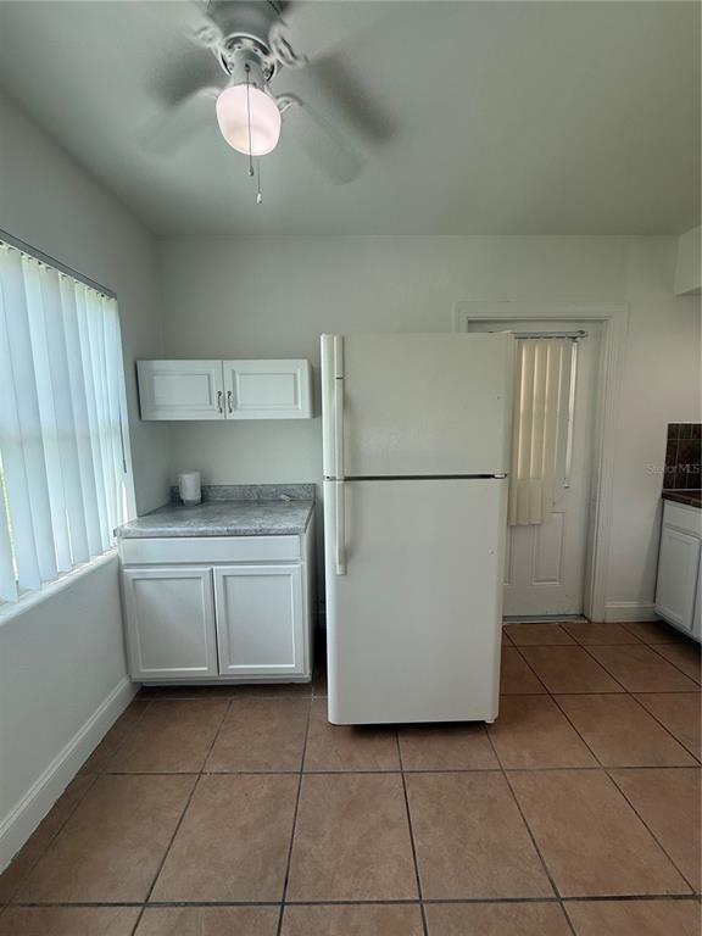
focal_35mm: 14
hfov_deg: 85.7
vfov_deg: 102.1
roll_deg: +0.4
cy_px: 468
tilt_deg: -6.7
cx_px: 351
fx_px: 379
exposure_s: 1/120
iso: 64
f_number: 2.2
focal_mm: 2.22
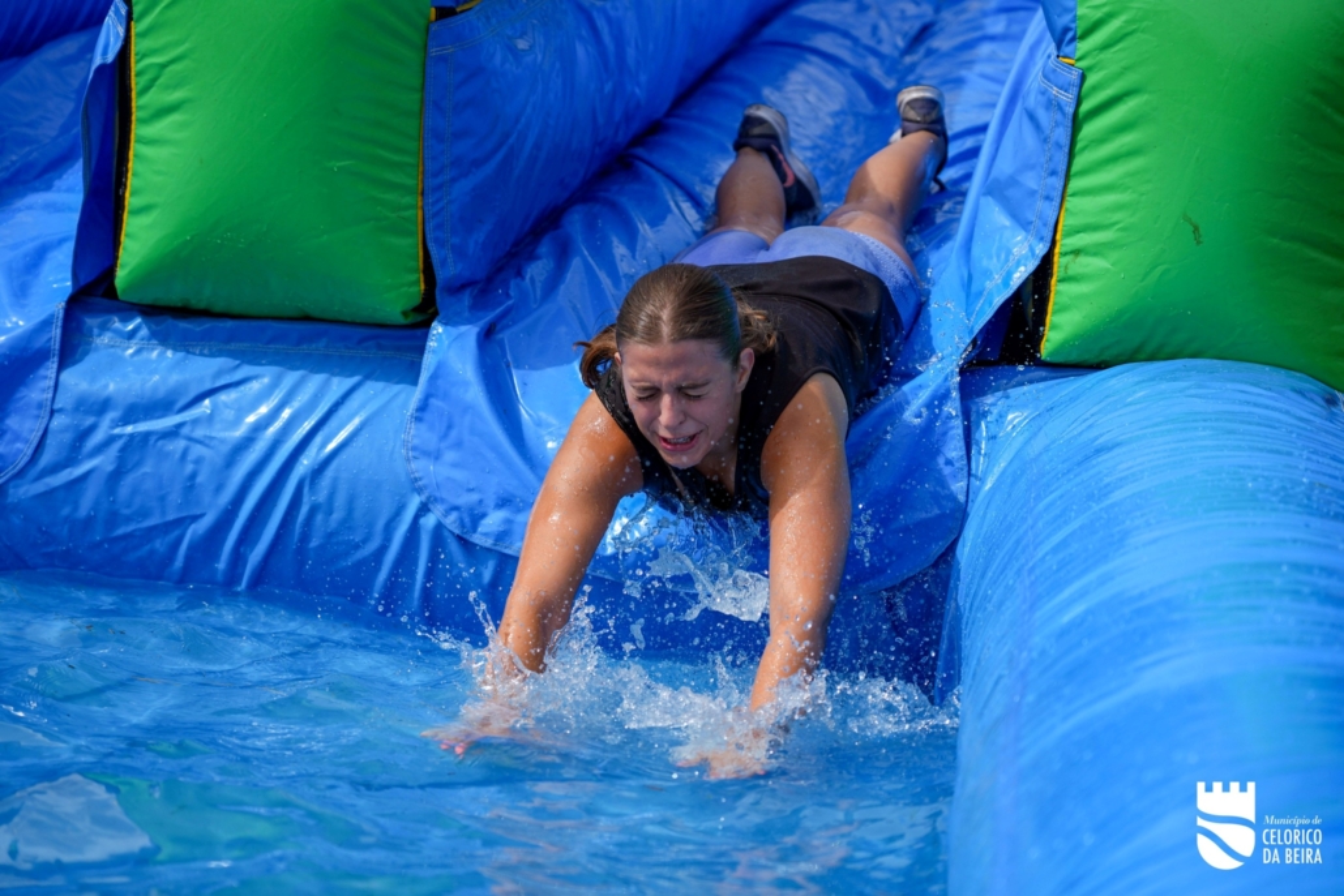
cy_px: 448
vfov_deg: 17.7
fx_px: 2875
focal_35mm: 77
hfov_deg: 26.3
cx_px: 672
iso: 125
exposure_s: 1/1600
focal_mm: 77
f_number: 4
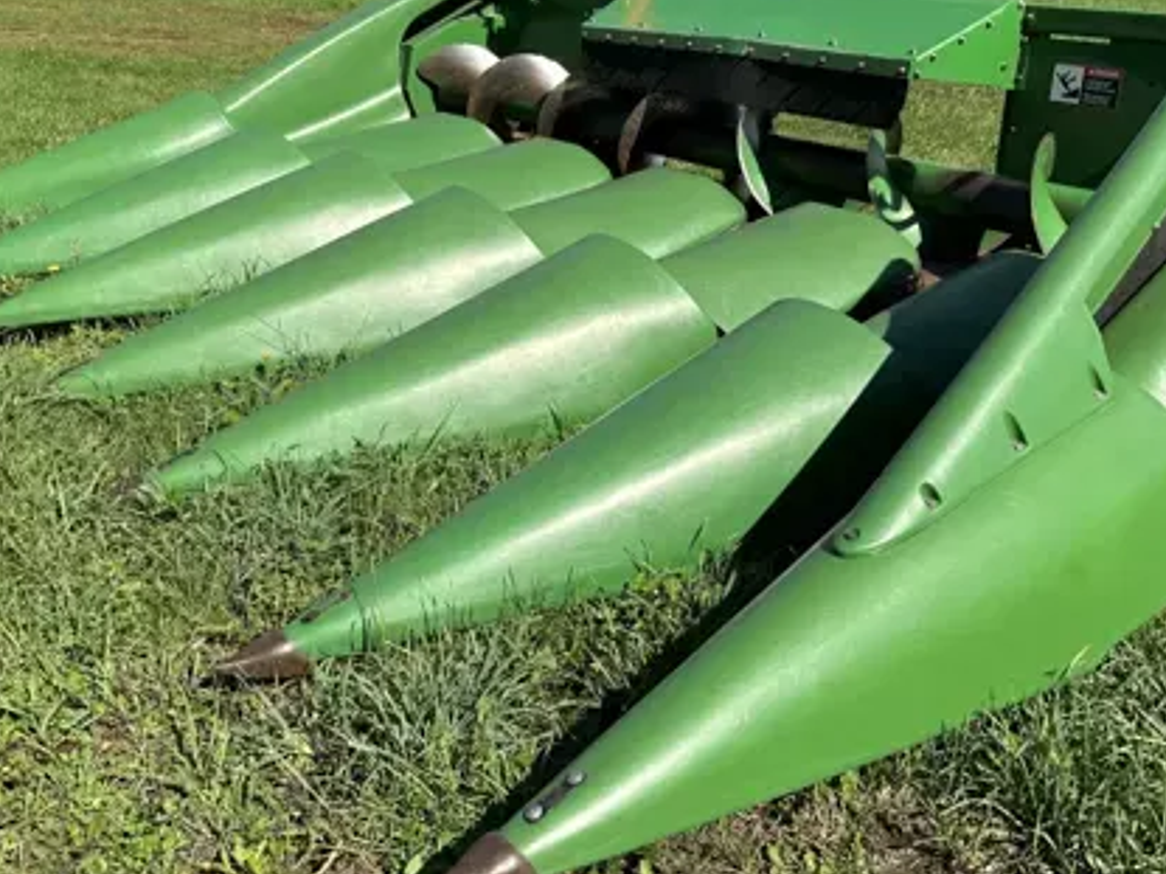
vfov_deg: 38.6
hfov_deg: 49.6
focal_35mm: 37
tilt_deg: -22.1
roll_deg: -0.3
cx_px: 733
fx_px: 1246
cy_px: 472
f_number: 1.78
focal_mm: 6.86
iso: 80
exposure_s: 1/4016
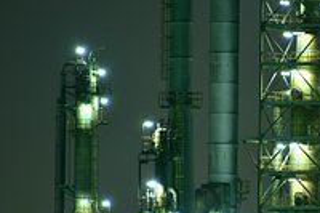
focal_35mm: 1151
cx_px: 331
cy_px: 143
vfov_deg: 1.2
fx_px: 10222
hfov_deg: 1.8
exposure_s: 15
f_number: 6.3
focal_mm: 300
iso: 100
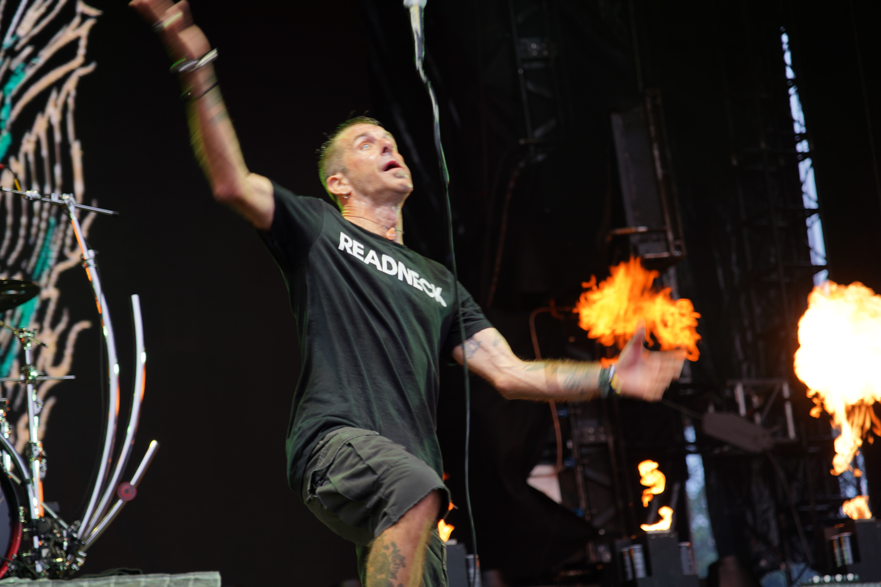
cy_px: 294
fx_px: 2569
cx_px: 440
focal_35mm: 105
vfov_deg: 13.0
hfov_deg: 19.5
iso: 200
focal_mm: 105
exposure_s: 1/80
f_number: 4
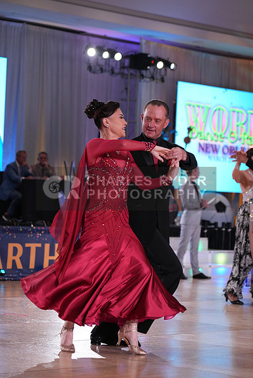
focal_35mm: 105
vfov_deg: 19.5
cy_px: 189
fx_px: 1106
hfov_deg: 13.0
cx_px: 126
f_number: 4
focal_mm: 105
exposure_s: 1/500
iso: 2000
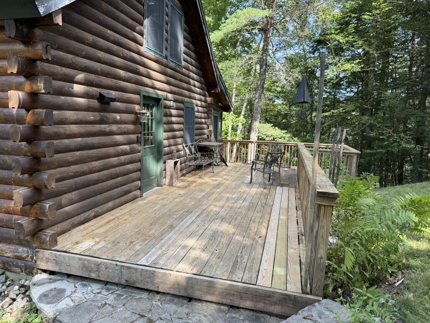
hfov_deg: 71.6
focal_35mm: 24
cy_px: 162
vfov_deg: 56.8
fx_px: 298
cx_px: 215
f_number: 1.78
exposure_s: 1/450
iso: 80
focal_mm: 6.76
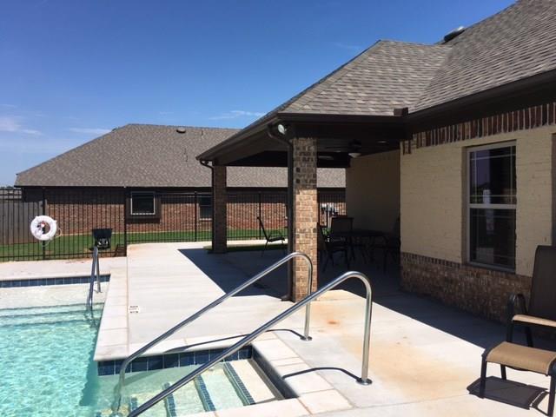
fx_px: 466
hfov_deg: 61.7
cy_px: 208
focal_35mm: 29
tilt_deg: +1.9
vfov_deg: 48.2
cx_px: 278
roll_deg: +0.4
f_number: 2.2
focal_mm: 4.15
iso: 25
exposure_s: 1/2481
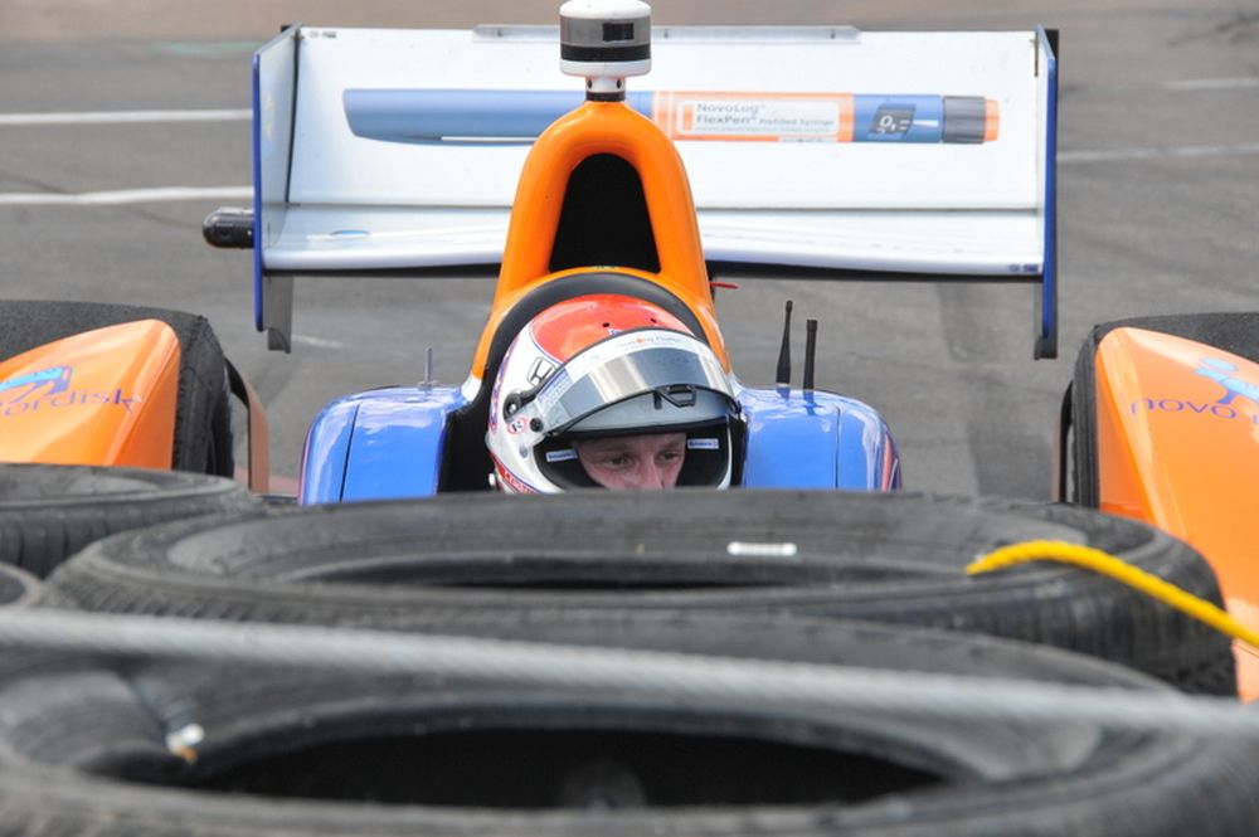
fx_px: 6814
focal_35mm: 195
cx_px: 630
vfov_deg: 7.0
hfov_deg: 10.6
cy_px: 418
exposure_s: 1/320
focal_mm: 130
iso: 400
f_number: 10
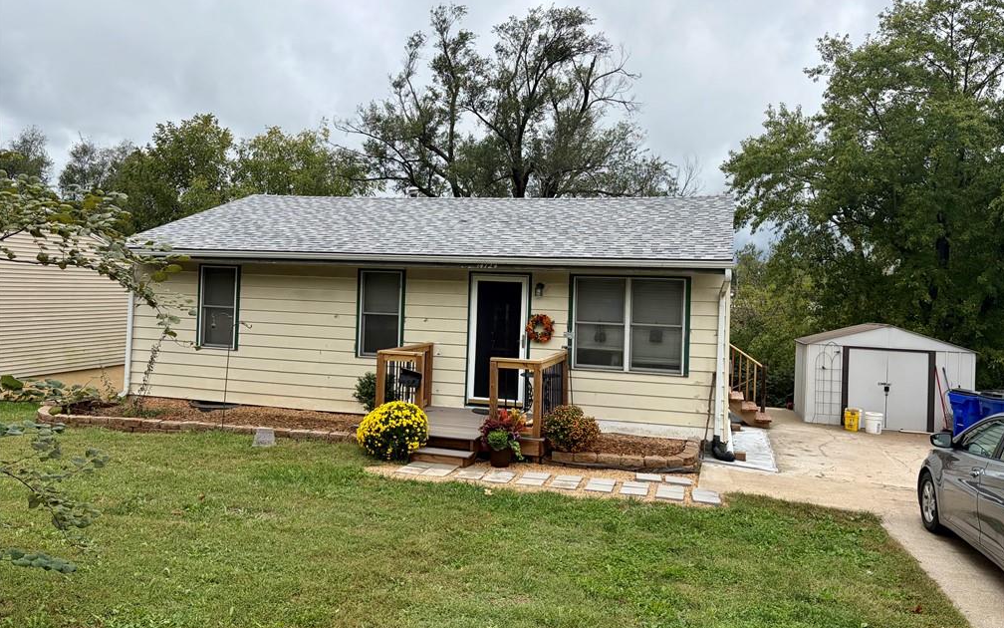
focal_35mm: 28
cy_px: 284
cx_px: 507
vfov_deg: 44.5
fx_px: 766
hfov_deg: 66.5
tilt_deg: +0.7
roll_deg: -1.4
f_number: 1.6
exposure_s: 1/1587
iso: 50
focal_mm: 5.96
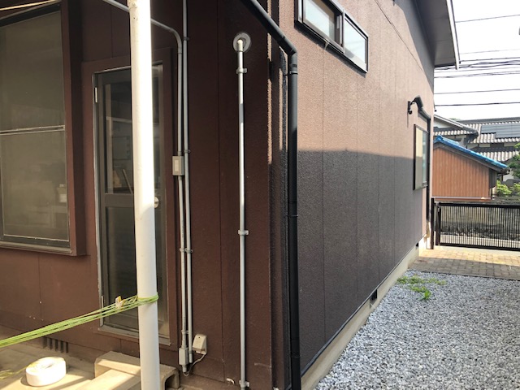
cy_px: 195
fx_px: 421
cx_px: 260
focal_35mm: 28
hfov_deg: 63.4
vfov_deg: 49.7
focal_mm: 3.99
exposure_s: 1/129
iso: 20
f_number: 1.8
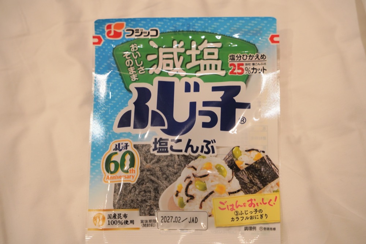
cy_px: 122
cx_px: 183
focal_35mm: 58
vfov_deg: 23.5
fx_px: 585
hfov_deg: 34.7
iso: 1600
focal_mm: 57.6
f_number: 4
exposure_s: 1/160
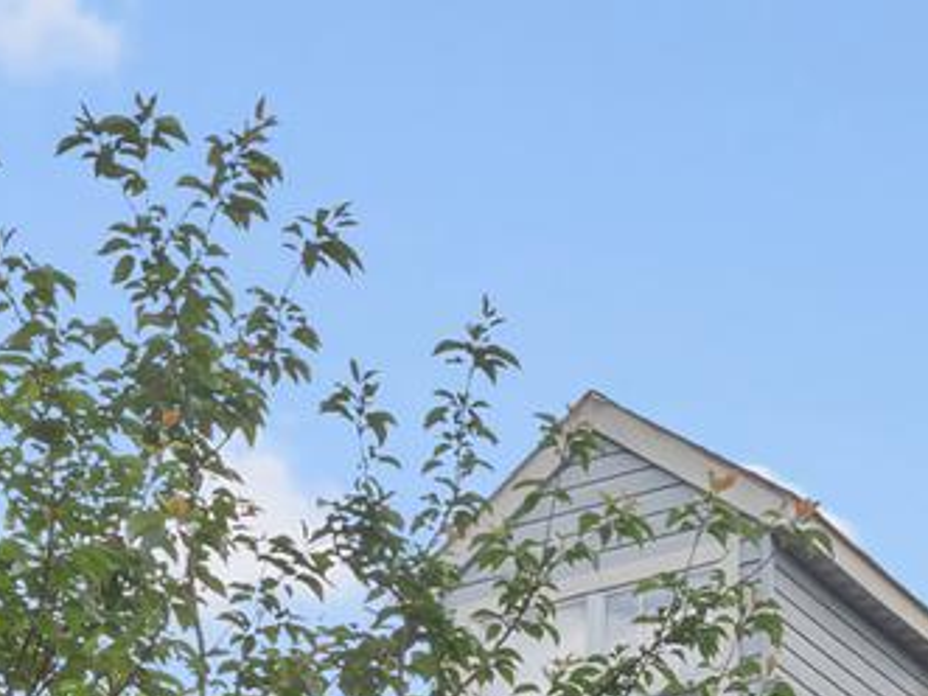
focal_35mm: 107
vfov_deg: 11.8
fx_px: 2867
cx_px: 1063
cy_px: 1553
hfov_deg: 17.6
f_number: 7.1
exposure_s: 1/15
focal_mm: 18
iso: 500
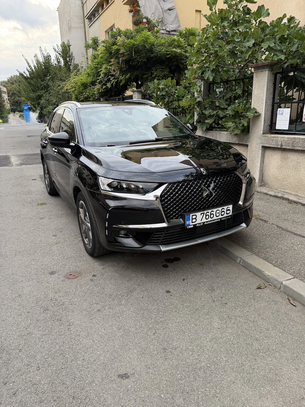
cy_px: 204
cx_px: 152
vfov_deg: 71.6
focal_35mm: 24
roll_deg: +0.6
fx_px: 282
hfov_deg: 56.8
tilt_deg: -17.4
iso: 64
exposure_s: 1/156
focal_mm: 6.76
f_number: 1.78
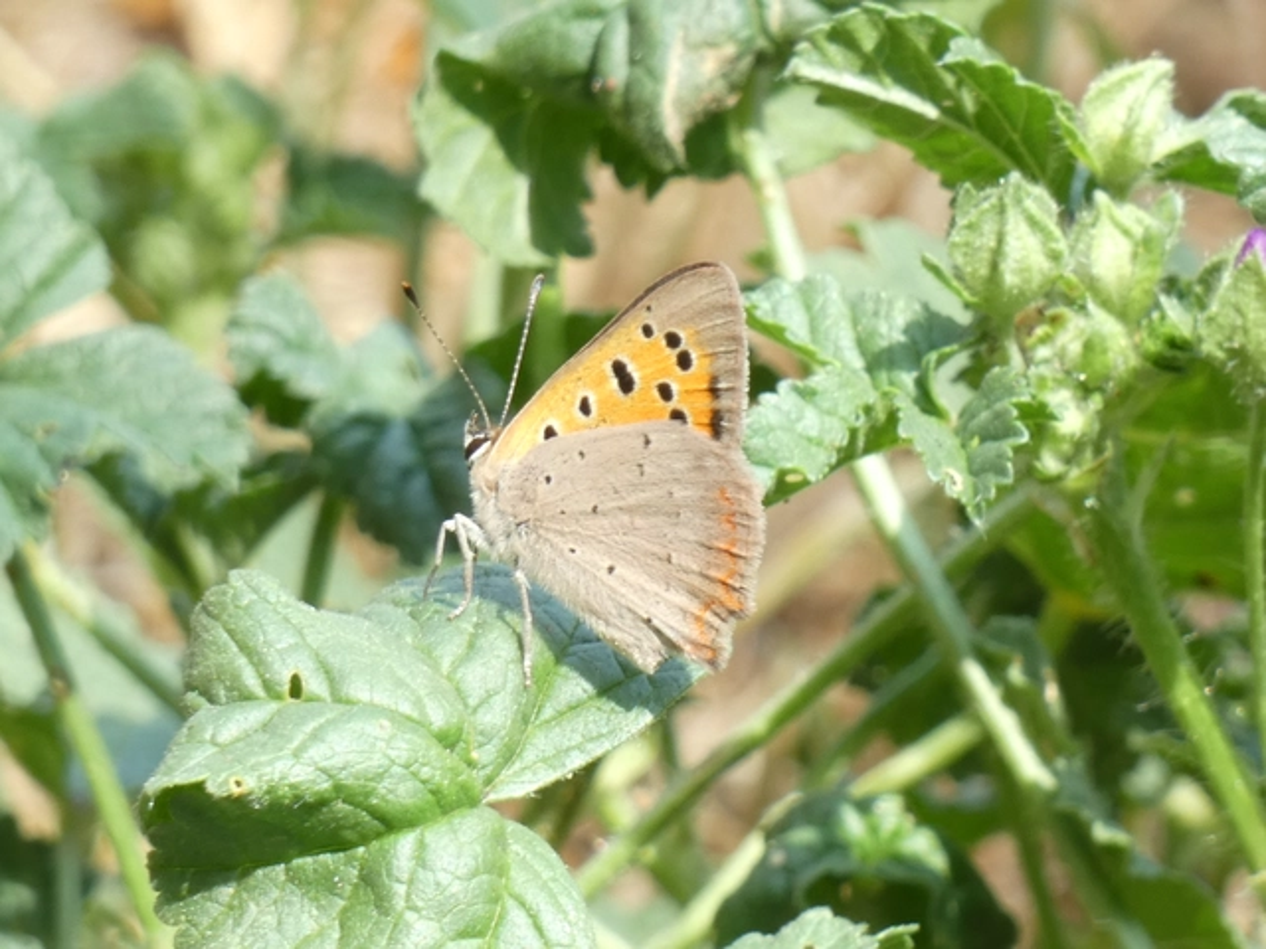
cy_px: 474
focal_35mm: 362
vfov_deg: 4.1
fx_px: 13239
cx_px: 633
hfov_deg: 5.5
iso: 80
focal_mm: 64.9
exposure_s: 1/80
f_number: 5.6
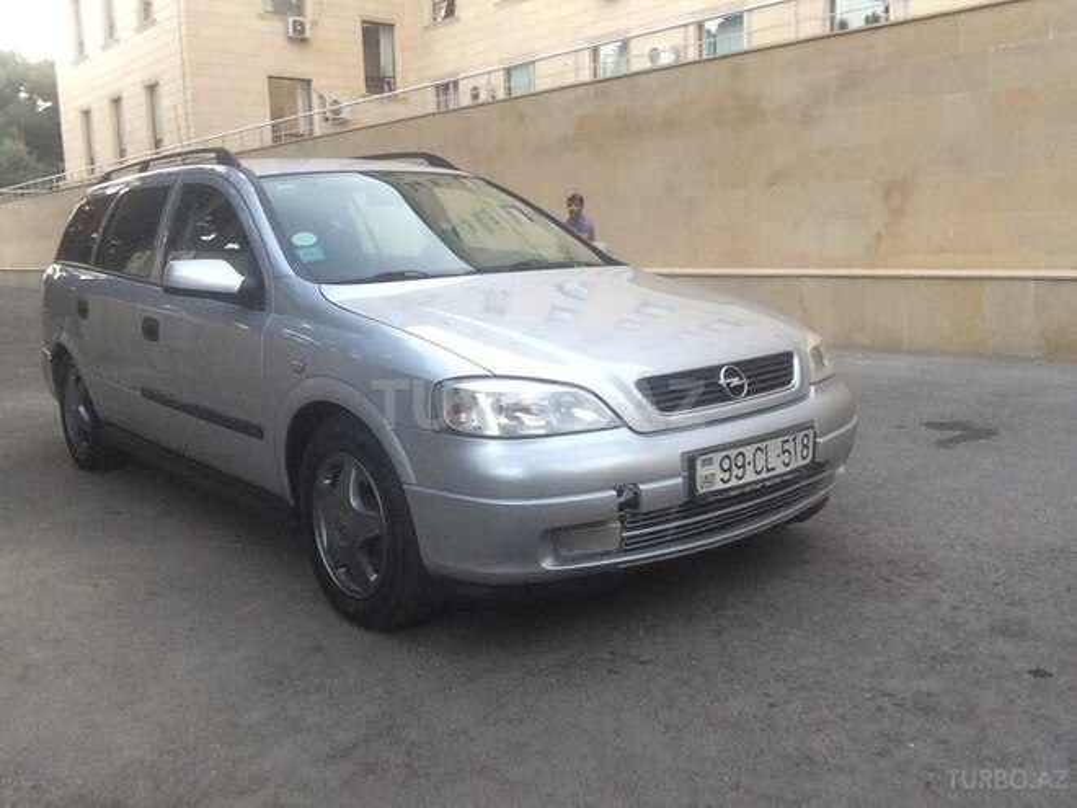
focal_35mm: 31
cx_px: 538
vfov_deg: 45.4
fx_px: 964
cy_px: 404
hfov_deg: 58.4
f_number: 2.4
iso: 125
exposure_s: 1/33
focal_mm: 2.15
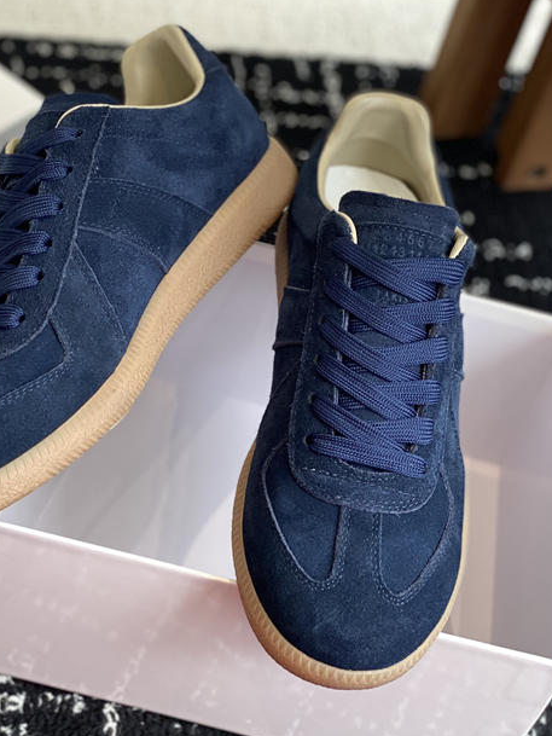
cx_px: 185
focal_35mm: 74
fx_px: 1573
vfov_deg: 26.3
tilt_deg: -45.4
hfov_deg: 19.8
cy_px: 285
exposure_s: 1/122
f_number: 2
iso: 50
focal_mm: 6
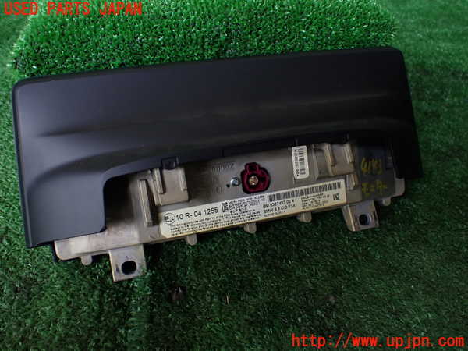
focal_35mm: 30
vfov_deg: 46.8
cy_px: 176
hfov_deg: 60.0
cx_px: 234
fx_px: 406
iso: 250
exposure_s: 1/125
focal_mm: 5.4
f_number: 2.3
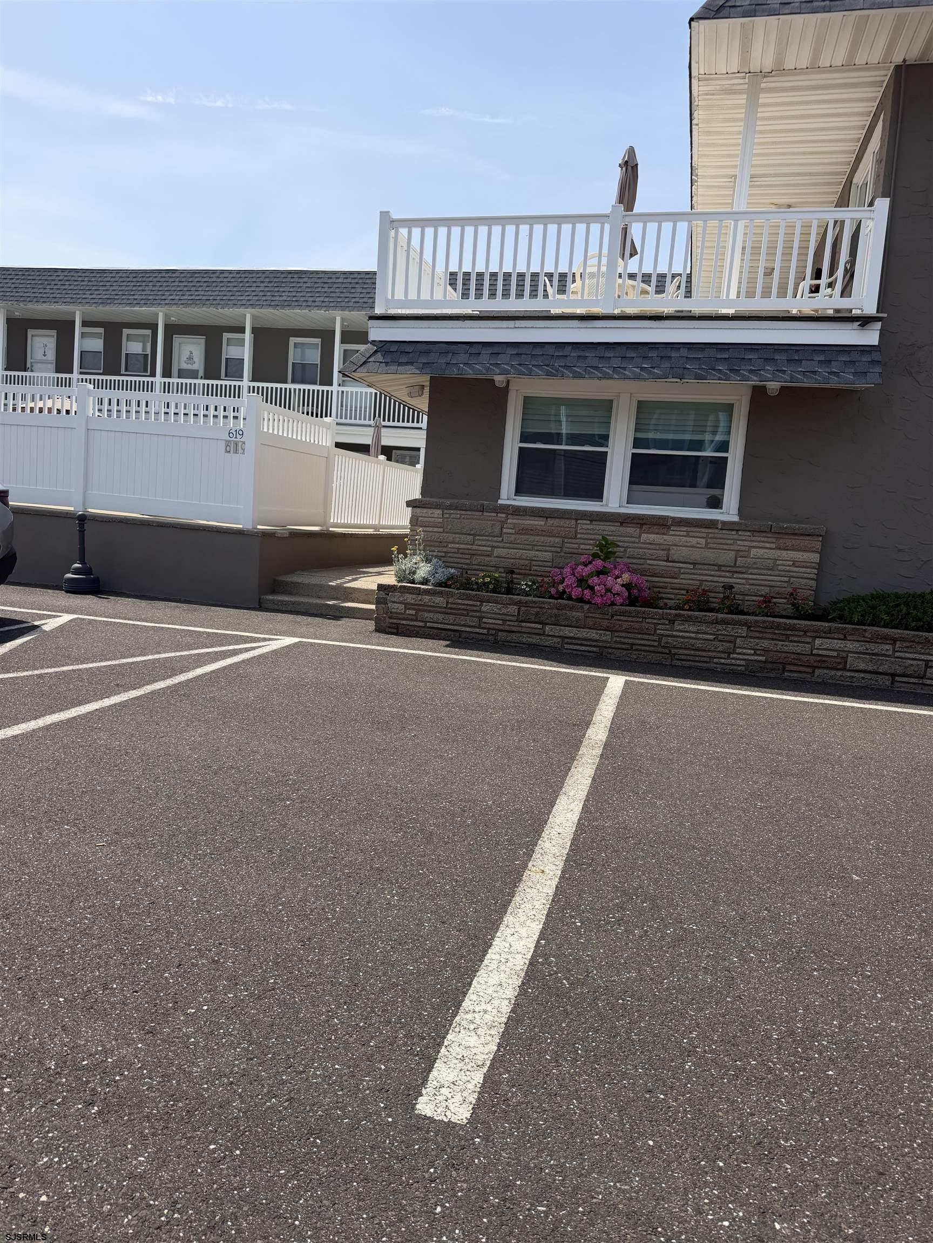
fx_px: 862
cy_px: 622
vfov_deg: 71.6
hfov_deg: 56.8
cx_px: 466
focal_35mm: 24
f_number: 1.78
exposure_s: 1/4975
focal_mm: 6.76
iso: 80
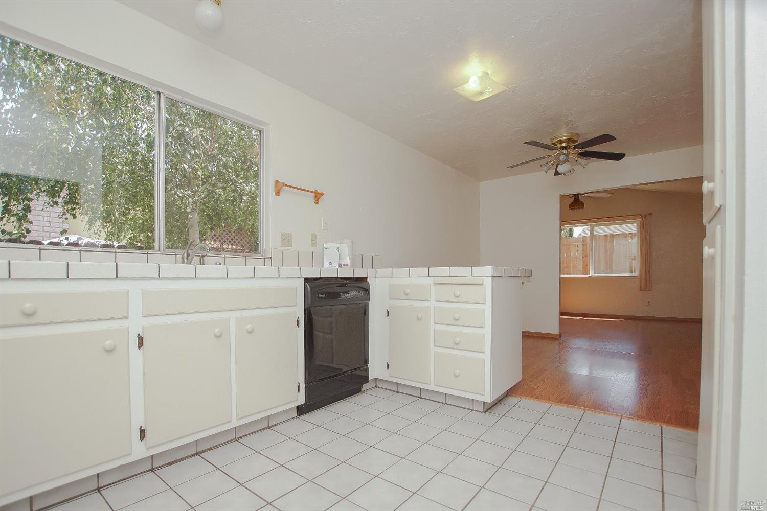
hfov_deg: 100.4
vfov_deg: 77.3
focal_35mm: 15
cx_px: 384
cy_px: 256
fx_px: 320
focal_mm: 10
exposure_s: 1/160
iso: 100
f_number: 3.5
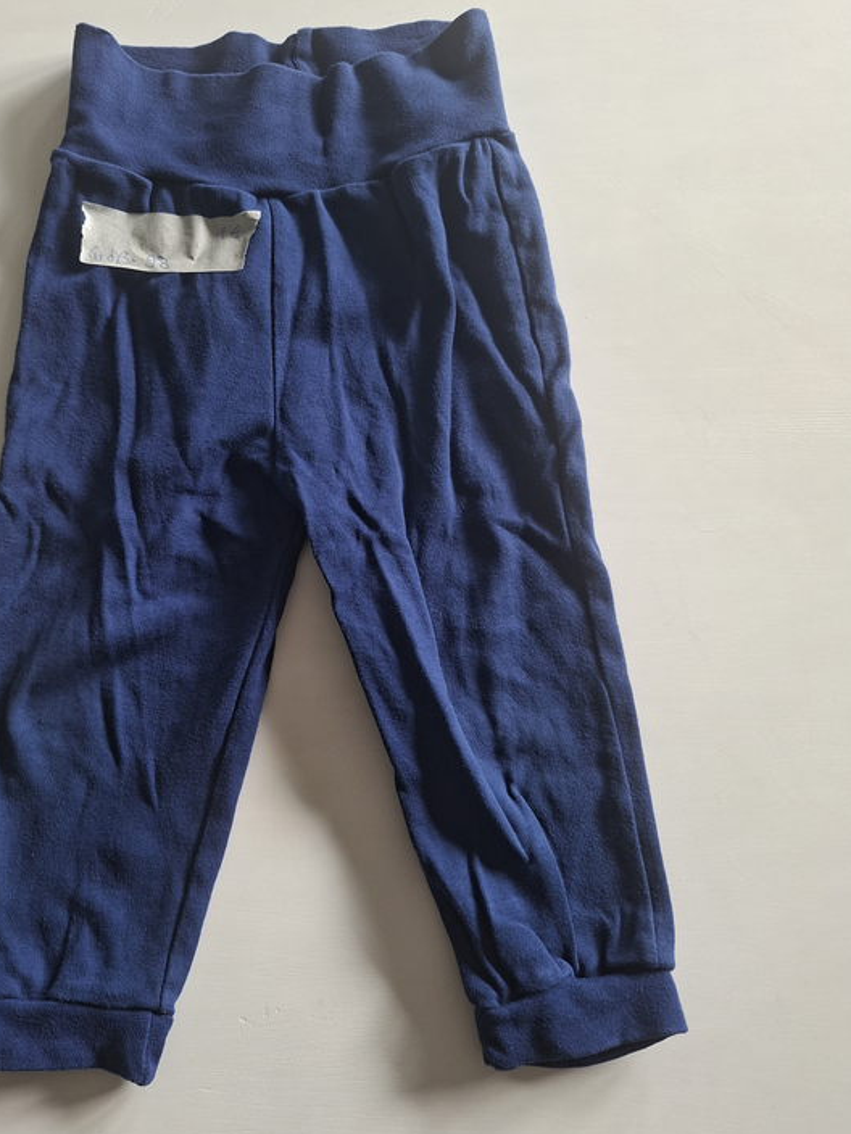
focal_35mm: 27
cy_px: 521
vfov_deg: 65.2
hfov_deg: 51.2
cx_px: 363
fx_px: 885
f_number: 1.8
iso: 125
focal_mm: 5.54
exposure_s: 1/120
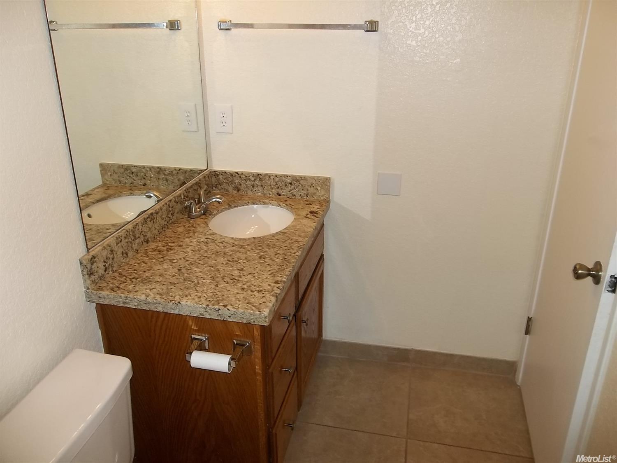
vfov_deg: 51.3
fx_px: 481
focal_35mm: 27
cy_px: 232
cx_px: 308
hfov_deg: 65.3
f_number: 3.5
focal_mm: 4.9
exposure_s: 1/30
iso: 80
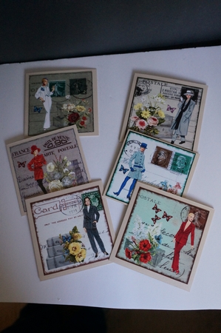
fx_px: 305
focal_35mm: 33
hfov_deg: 39.9
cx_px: 110
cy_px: 166
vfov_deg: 57.3
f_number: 4
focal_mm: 22
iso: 2500
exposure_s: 1/160
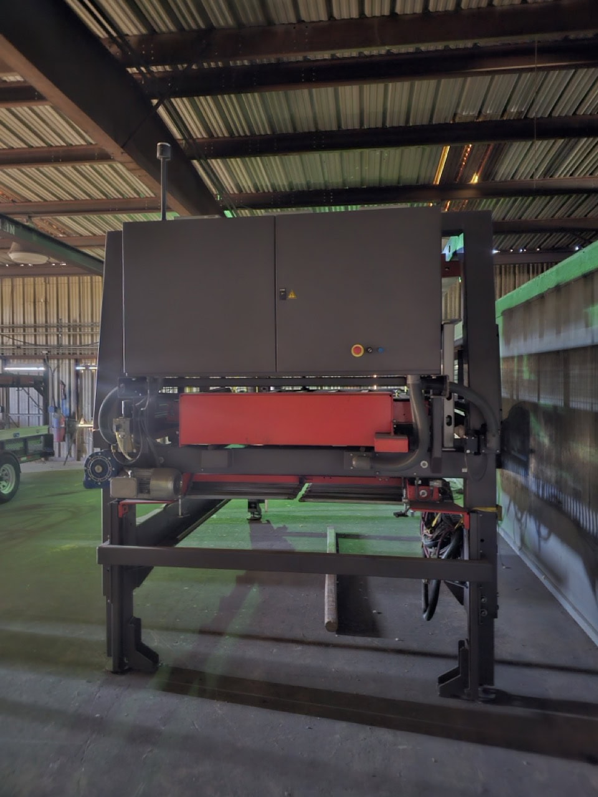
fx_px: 530
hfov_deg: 58.9
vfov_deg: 73.9
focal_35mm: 23
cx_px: 299
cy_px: 398
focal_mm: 6.3
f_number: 1.7
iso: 2000
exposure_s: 1/7
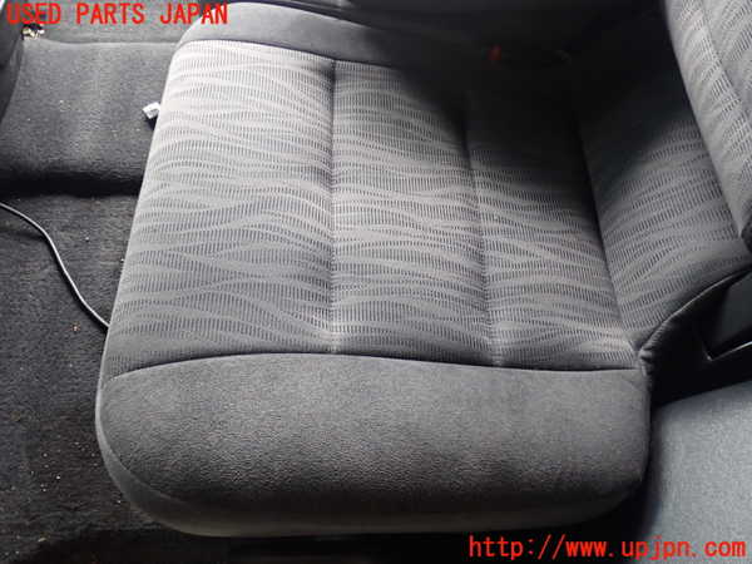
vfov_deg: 46.8
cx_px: 376
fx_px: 652
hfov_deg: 60.0
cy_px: 282
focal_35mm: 30
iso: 320
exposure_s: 1/30
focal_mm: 5.4
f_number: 2.3
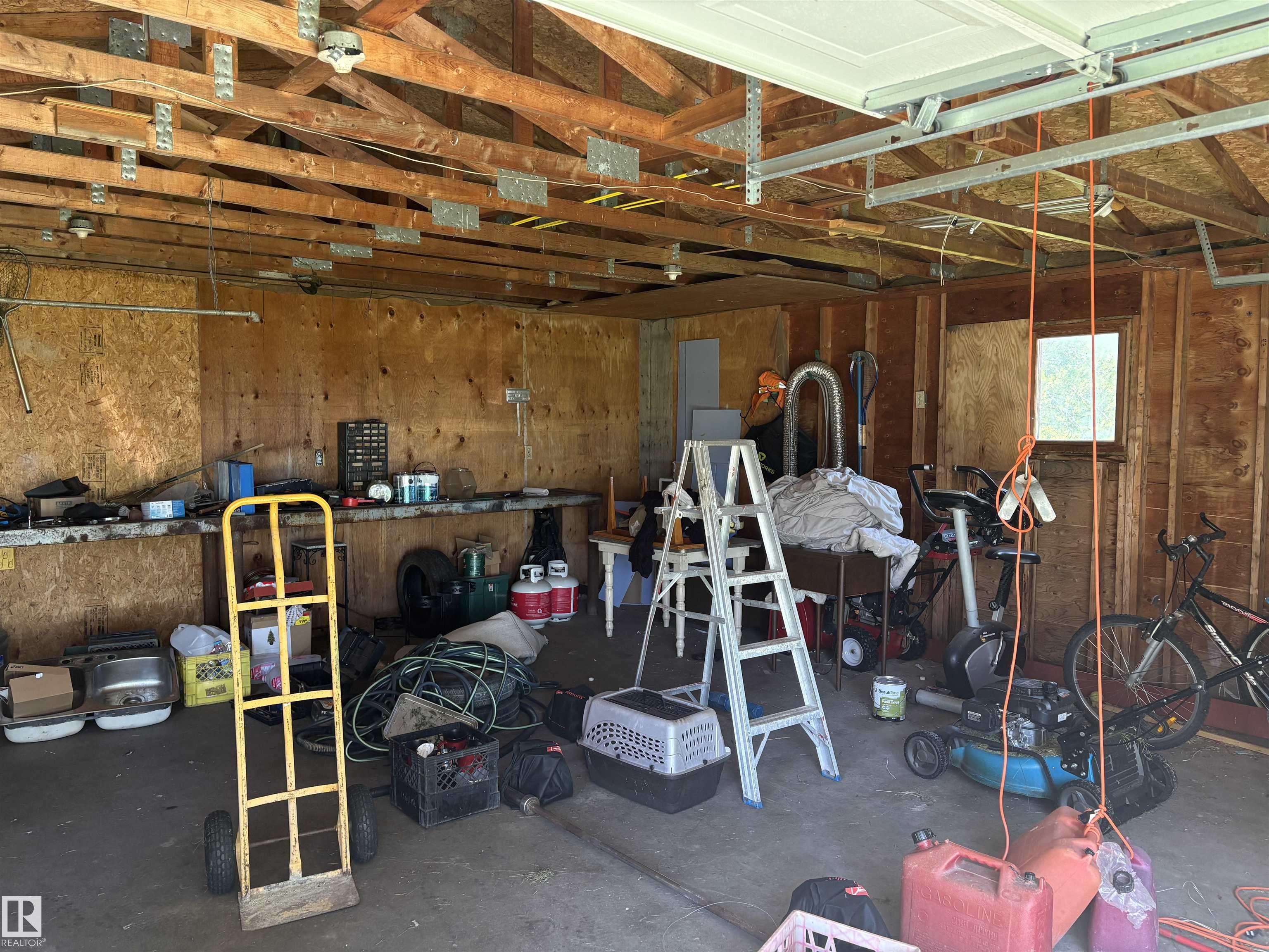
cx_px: 634
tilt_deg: -3.6
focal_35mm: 26
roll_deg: -0.1
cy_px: 476
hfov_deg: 67.3
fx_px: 953
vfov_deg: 53.1
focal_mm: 5.96
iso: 125
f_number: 1.6
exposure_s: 1/64
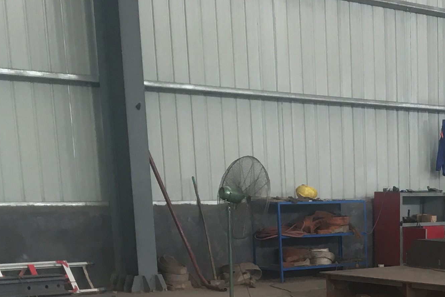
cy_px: 458
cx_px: 544
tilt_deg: -11.4
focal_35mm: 91
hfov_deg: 20.8
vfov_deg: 14.0
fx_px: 1125
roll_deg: -2.3
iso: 32
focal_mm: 4.15
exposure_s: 1/33
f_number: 2.2
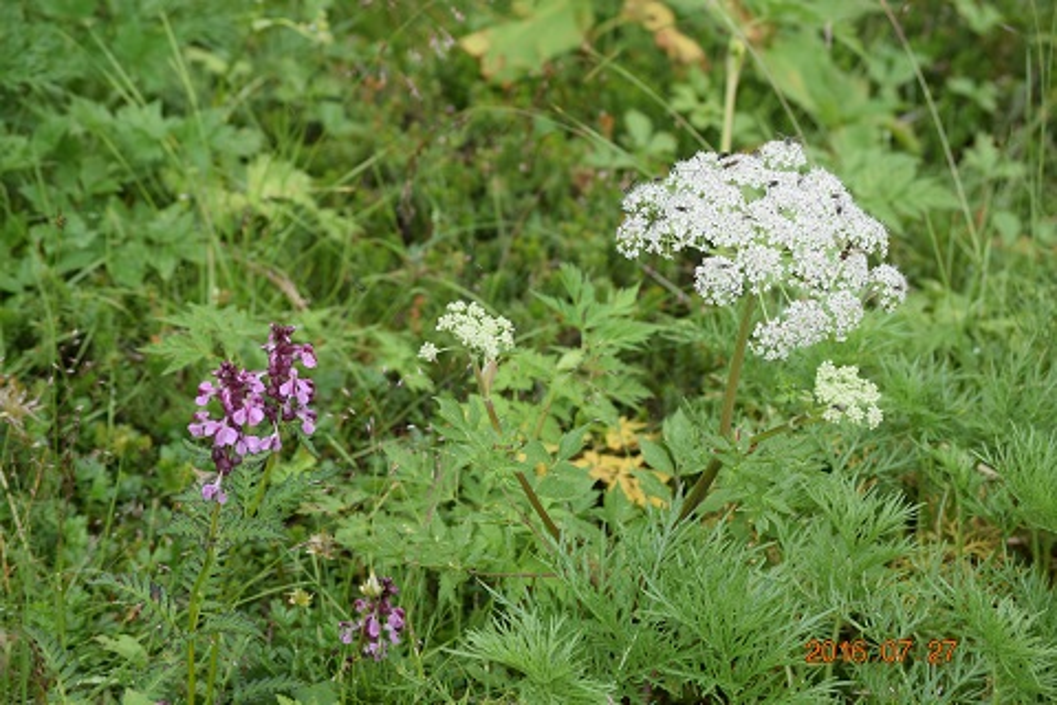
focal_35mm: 123
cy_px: 352
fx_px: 3611
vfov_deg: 11.1
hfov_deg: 16.7
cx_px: 528
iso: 220
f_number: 8
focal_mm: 82
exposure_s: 1/250
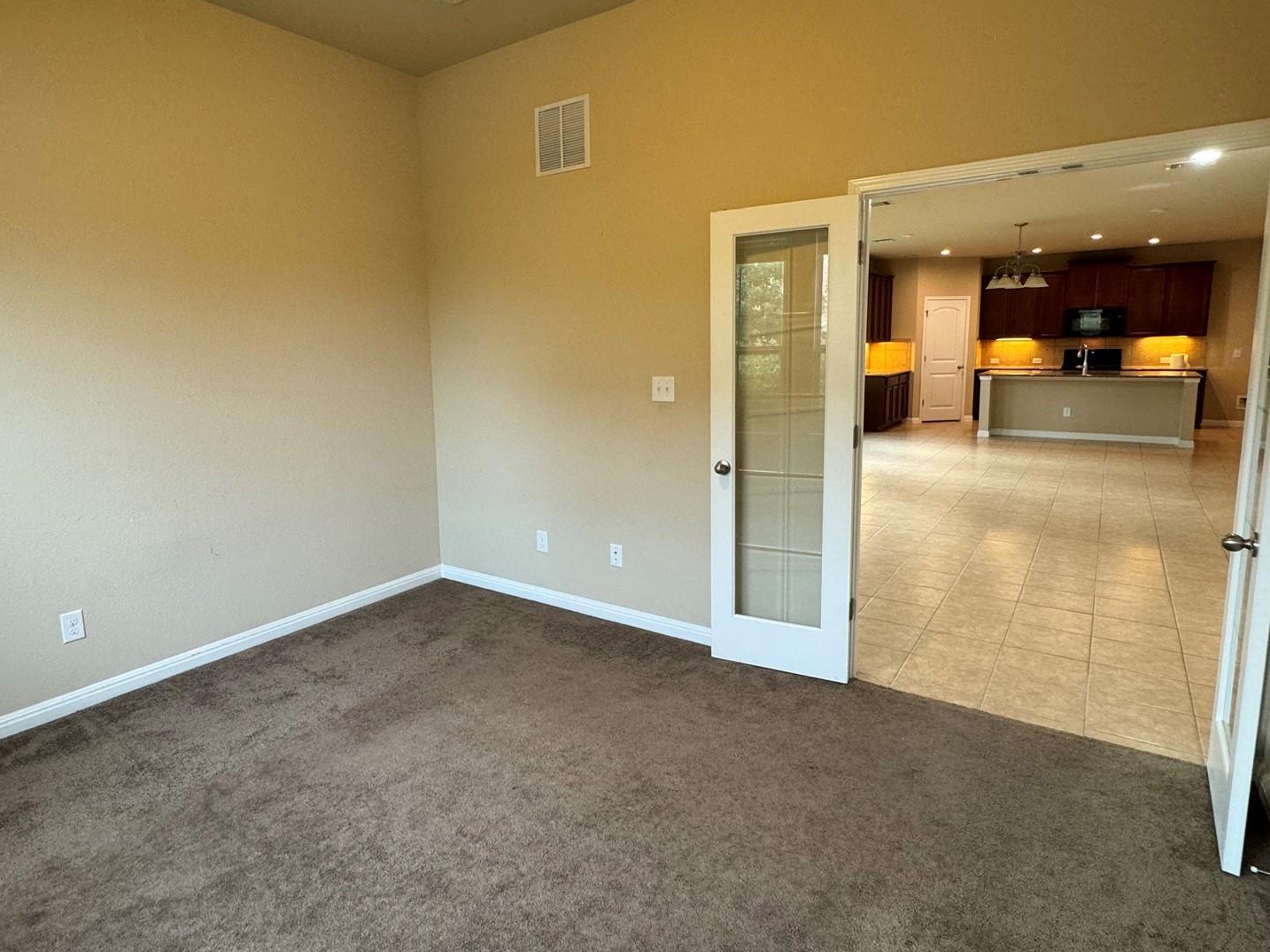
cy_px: 444
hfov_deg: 81.4
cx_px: 559
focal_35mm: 20
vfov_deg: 65.9
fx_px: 734
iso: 200
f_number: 2.2
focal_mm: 2.22
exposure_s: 1/60
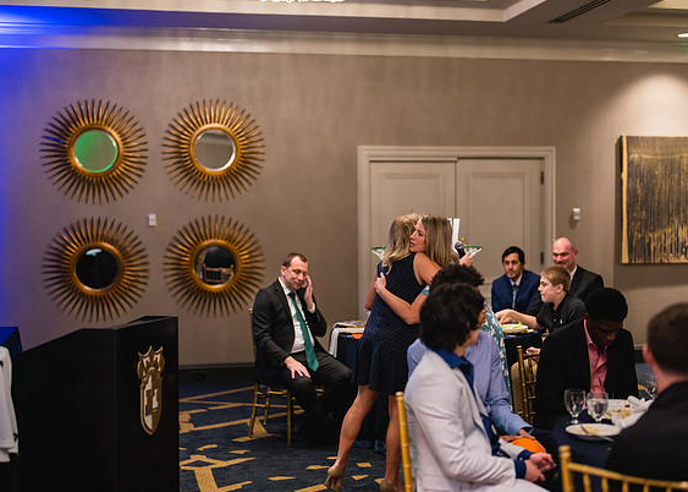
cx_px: 347
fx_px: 1055
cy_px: 252
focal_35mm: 54
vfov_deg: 26.2
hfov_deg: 36.1
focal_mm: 50
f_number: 1.2
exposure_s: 1/400
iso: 1250
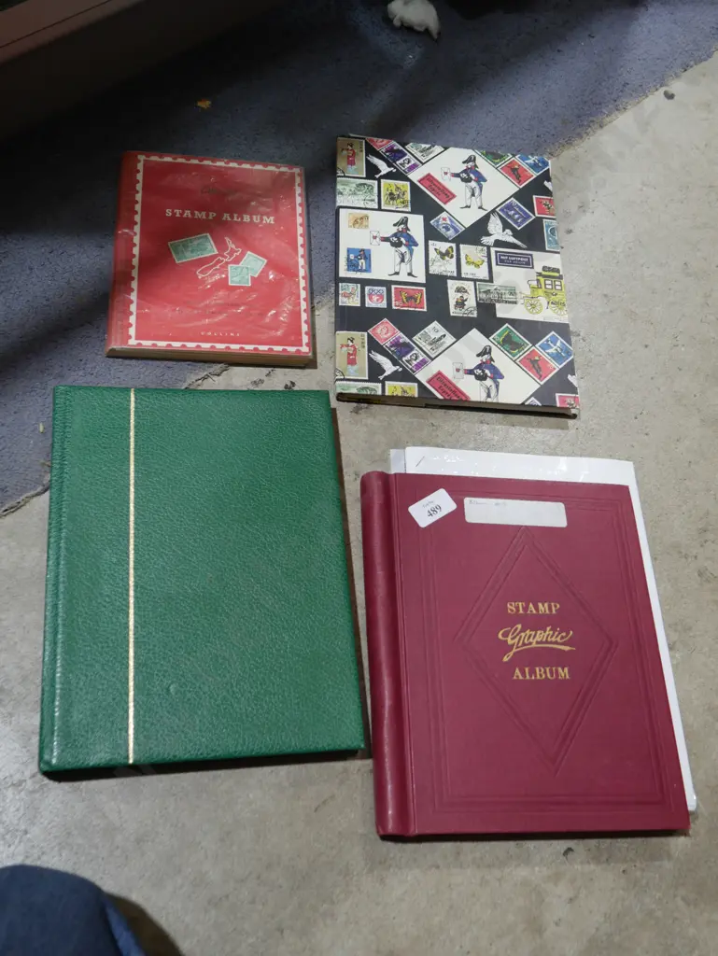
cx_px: 359
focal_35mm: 34
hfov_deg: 41.8
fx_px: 940
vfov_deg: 53.9
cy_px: 478
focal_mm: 17
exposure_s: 1/60
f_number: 4
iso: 250
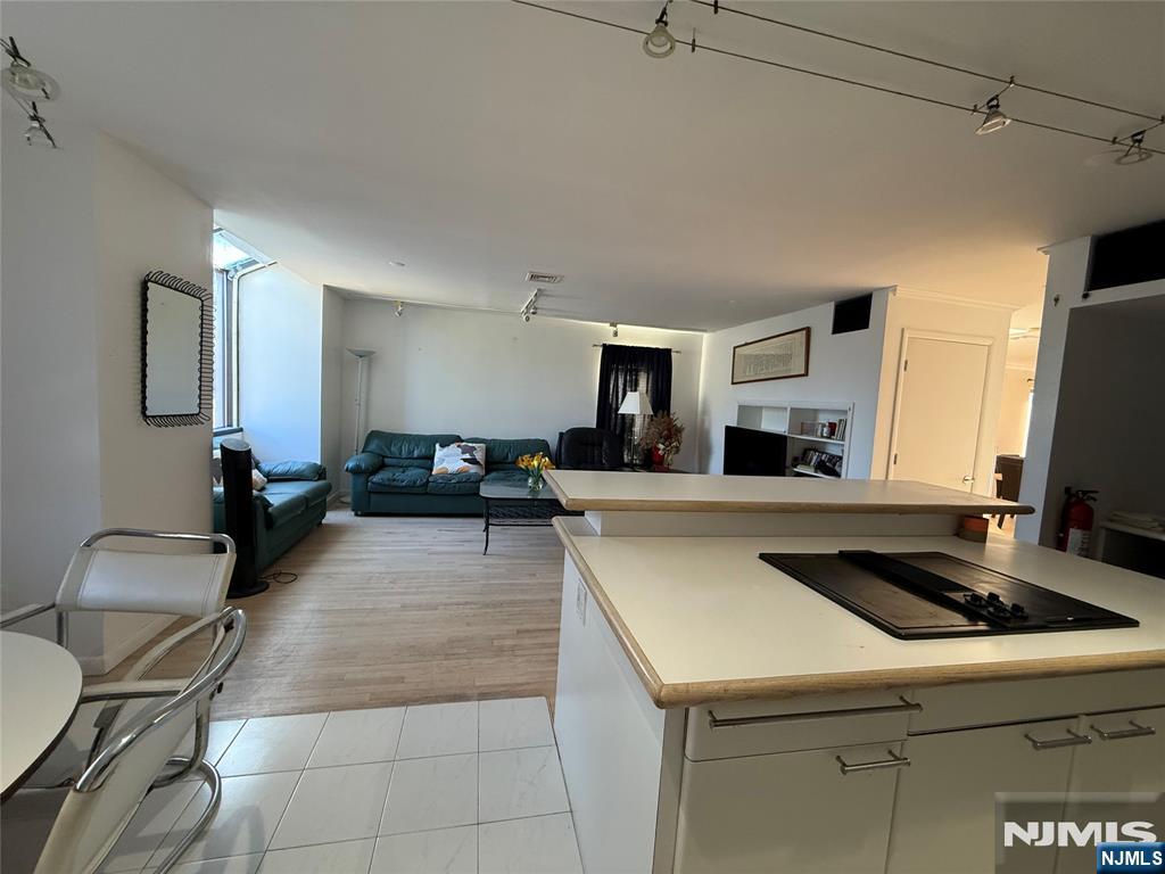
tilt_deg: -3.1
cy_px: 437
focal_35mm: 14
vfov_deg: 85.7
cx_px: 582
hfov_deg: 102.1
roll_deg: -2.8
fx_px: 471
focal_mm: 2.22
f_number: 2.2
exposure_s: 1/99
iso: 320
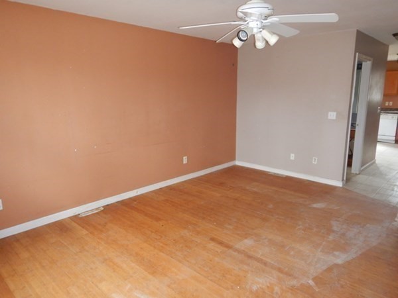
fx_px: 276
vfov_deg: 56.8
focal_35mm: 24
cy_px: 149
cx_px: 199
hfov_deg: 71.6
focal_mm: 4.3
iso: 250
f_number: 2.8
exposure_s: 1/30
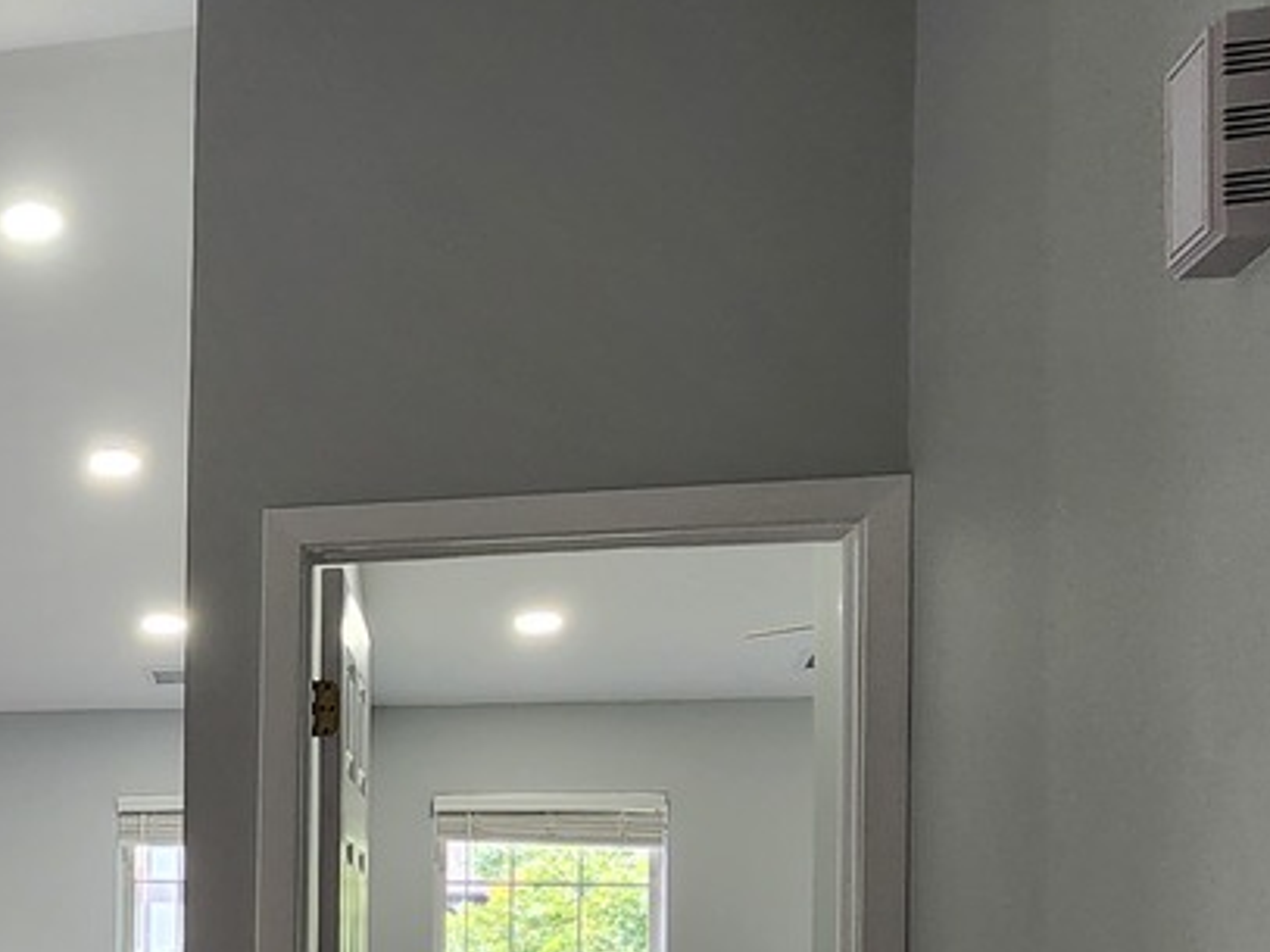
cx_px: -137
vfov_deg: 29.5
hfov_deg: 35.2
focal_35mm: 46
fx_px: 1687
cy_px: 946
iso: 200
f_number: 2.2
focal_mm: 2.2
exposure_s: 1/60
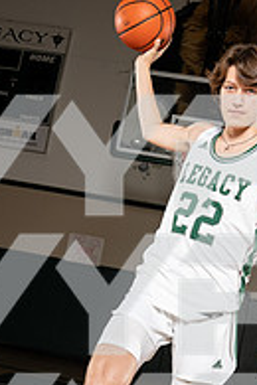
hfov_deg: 22.6
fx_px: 642
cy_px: 296
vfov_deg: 32.7
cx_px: 156
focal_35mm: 60
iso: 320
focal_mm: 26
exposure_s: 1/250
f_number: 6.3
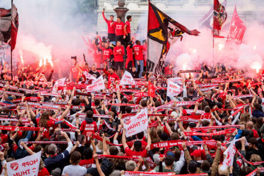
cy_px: 87
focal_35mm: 56
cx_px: 135
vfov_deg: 24.2
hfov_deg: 35.6
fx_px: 411
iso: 800
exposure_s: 1/2500
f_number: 3.5
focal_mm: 51
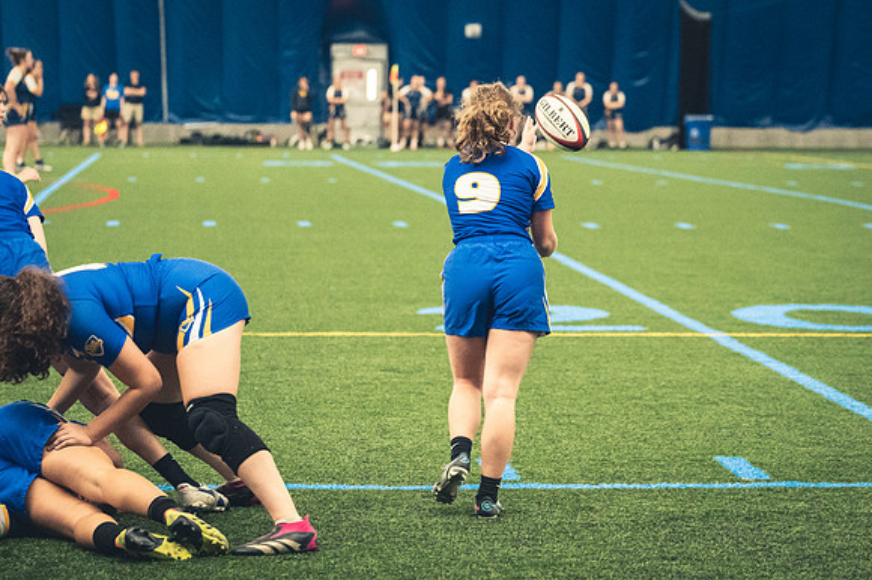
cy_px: 290
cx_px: 436
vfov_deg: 11.1
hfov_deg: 16.7
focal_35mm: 123
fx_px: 2978
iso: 12800
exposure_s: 1/500
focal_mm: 82
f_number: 2.8
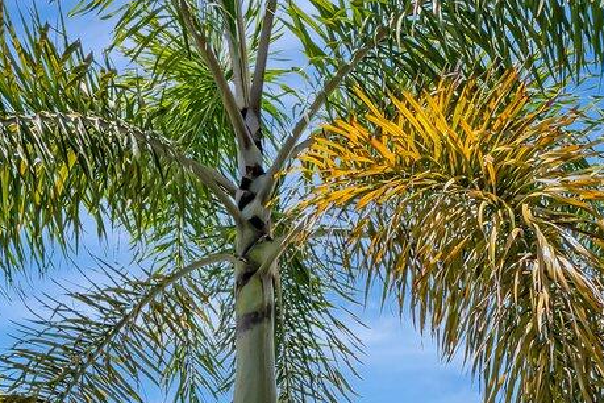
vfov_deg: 15.4
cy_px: 847
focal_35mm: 67
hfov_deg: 29.5
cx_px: 445
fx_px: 1132
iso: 400
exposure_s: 1/1250
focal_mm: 15.1
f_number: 8
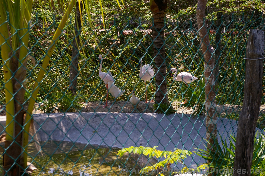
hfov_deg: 24.6
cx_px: 132
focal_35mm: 82
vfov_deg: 16.5
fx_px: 607
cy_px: 88
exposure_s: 1/250
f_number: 8
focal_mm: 55
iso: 200
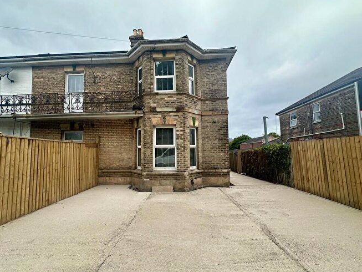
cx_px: 175
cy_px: 141
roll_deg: +0.8
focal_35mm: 15
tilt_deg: +4.1
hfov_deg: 98.1
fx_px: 157
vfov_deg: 81.7
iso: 40
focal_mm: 2.22
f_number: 2.2
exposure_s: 1/955
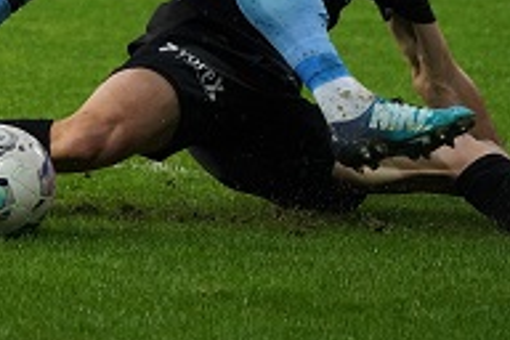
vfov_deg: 2.2
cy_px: -141
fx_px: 8839
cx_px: -151
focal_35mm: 624
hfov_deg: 3.3
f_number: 5.6
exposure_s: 1/2000
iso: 5000
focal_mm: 200
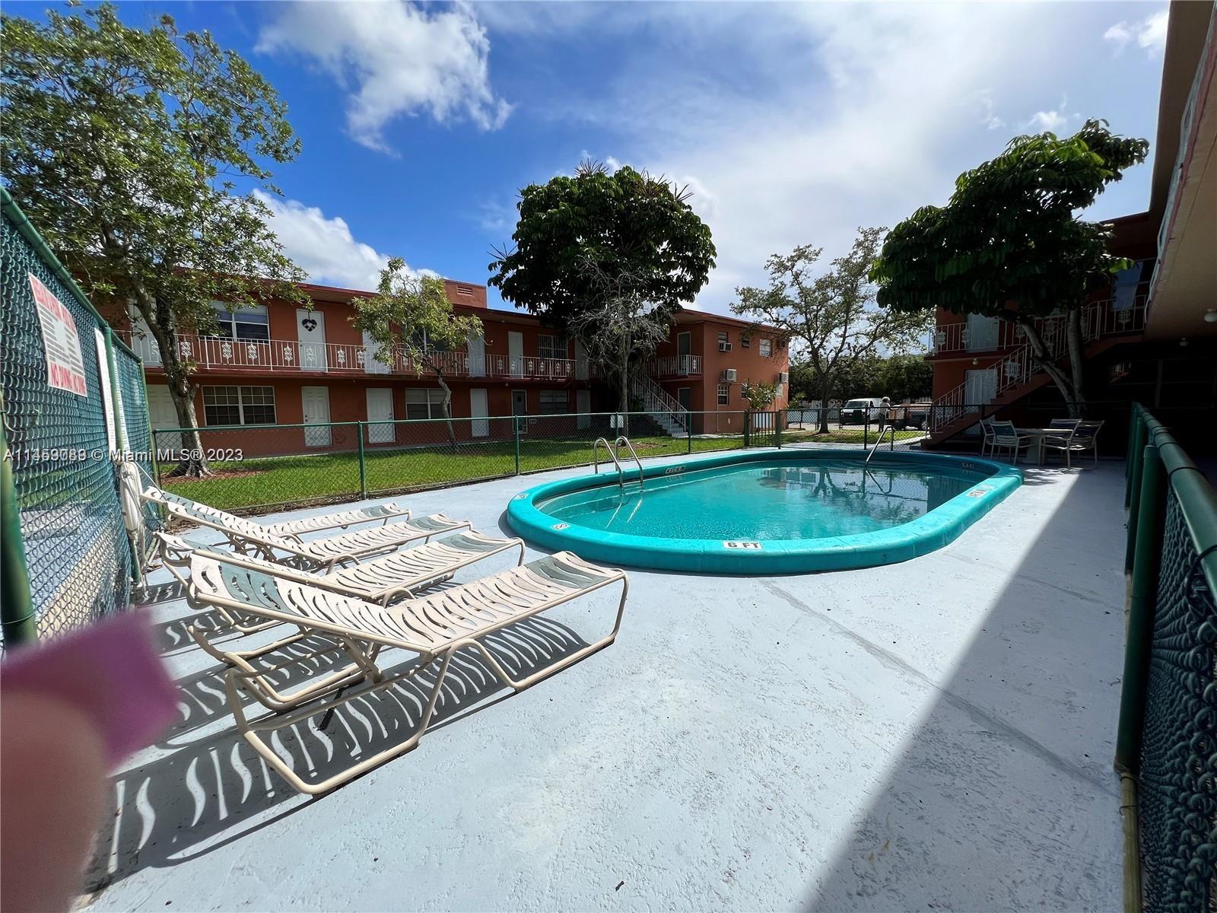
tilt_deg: -7.0
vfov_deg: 89.9
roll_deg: +1.1
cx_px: 608
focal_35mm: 13
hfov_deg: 106.2
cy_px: 456
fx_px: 457
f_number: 1.8
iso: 32
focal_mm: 1.57
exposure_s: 1/2016
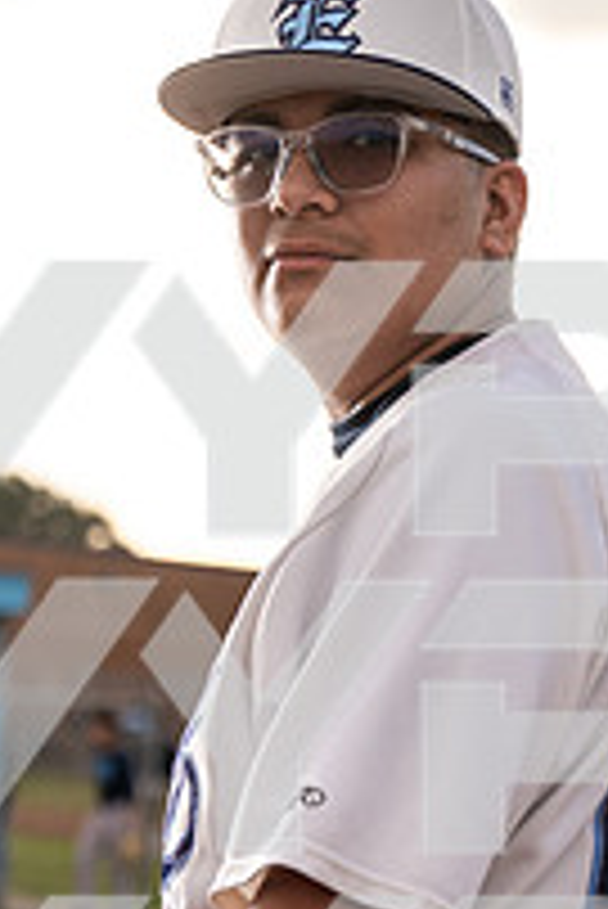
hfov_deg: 8.8
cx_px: 369
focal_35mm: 156
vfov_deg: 13.1
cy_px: 720
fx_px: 3945
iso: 250
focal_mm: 70
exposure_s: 1/1250
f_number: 4
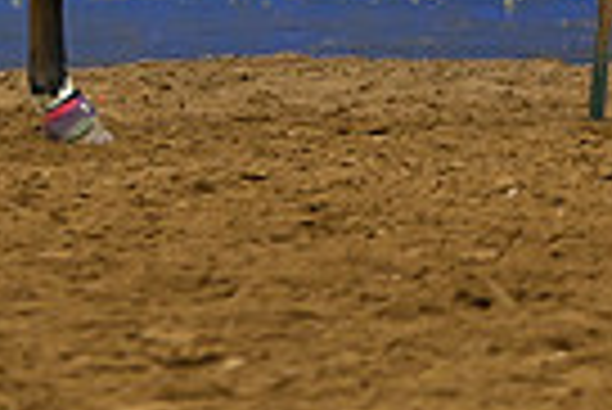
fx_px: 9428
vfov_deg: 2.5
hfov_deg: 3.7
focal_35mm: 554
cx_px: 176
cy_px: -417
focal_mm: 130
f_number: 2.8
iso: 3200
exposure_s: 1/400
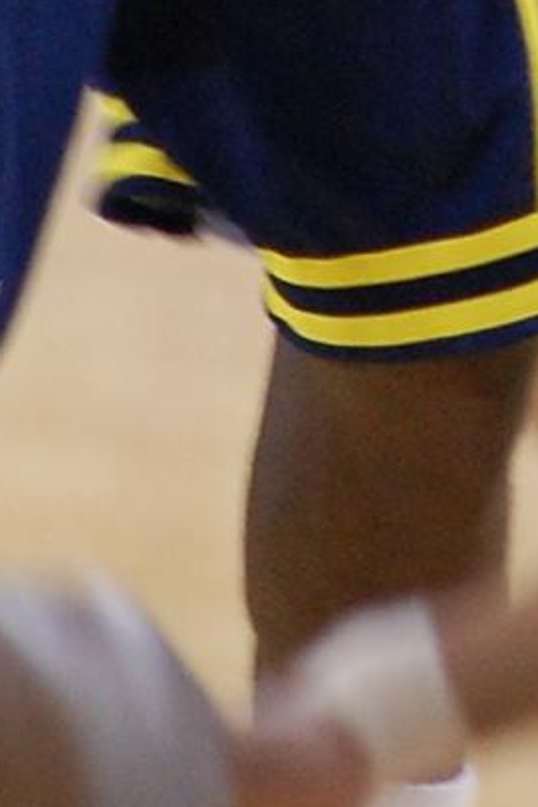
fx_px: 33770
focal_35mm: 1508
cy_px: -1448
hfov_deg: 0.9
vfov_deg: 1.4
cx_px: 419
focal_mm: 175
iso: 800
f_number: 5.6
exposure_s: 1/80
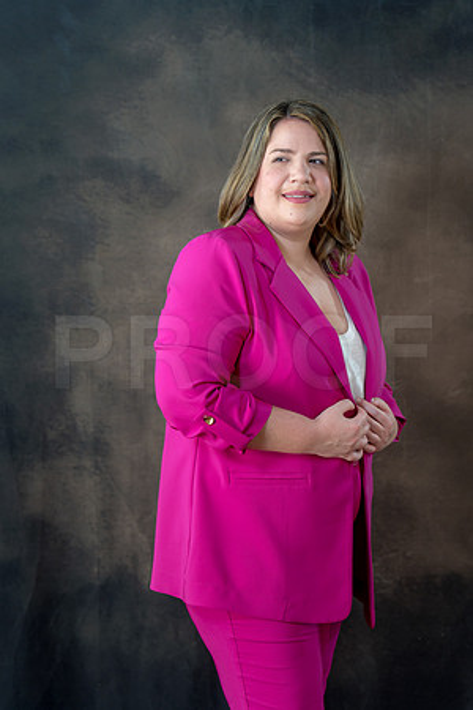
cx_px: 236
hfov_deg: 13.2
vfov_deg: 19.6
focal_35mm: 104
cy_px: 355
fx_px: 2050
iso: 400
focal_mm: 104
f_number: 4.5
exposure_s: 1/100
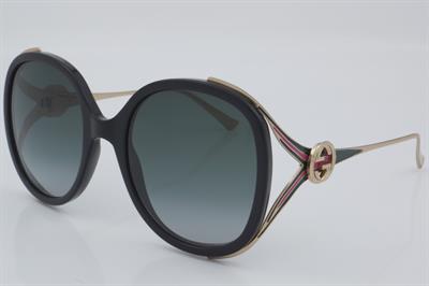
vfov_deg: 18.2
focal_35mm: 75
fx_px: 893
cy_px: 143
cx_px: 214
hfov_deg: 27.0
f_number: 32
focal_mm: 50
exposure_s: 1/4
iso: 100
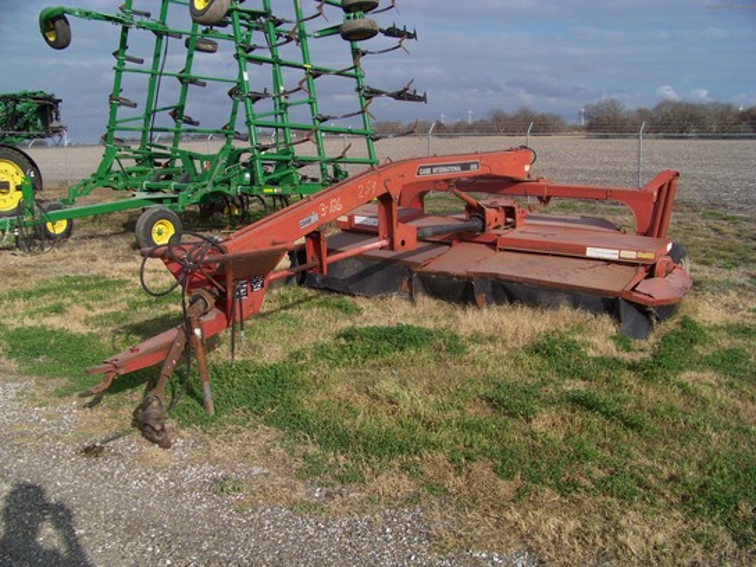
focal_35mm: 36
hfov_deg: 51.4
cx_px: 378
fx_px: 786
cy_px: 284
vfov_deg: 39.7
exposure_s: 1/800
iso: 67
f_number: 4
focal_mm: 5.85
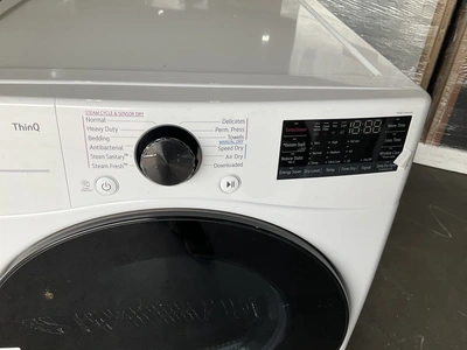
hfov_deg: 61.7
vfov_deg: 48.2
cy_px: 175
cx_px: 234
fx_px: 391
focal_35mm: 29
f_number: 1.8
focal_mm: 3
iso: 25
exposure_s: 1/260
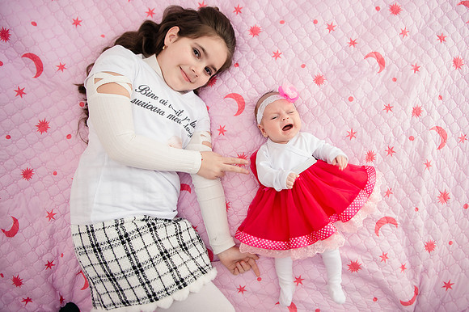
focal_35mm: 26
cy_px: 146
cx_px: 250
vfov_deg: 50.1
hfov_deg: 70.2
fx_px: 333
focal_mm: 24
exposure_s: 1/125
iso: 250
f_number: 3.2
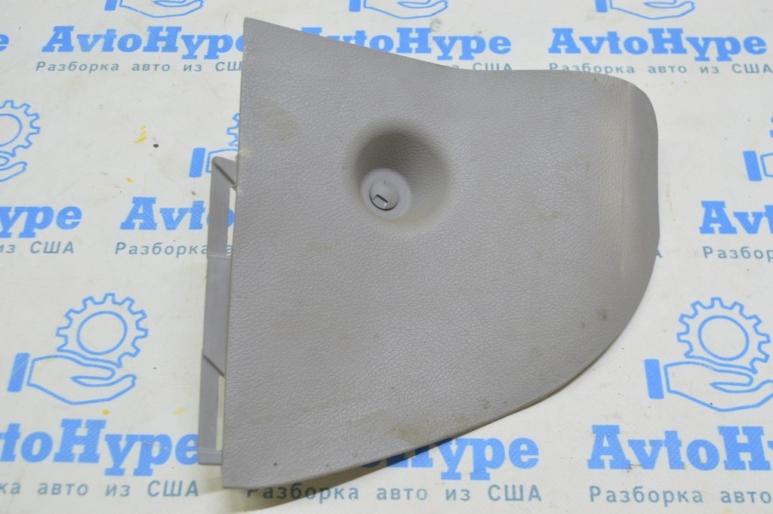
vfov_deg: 30.8
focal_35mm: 44
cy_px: 257
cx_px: 386
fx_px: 933
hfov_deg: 45.0
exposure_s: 1/20
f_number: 5.6
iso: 400
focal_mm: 29
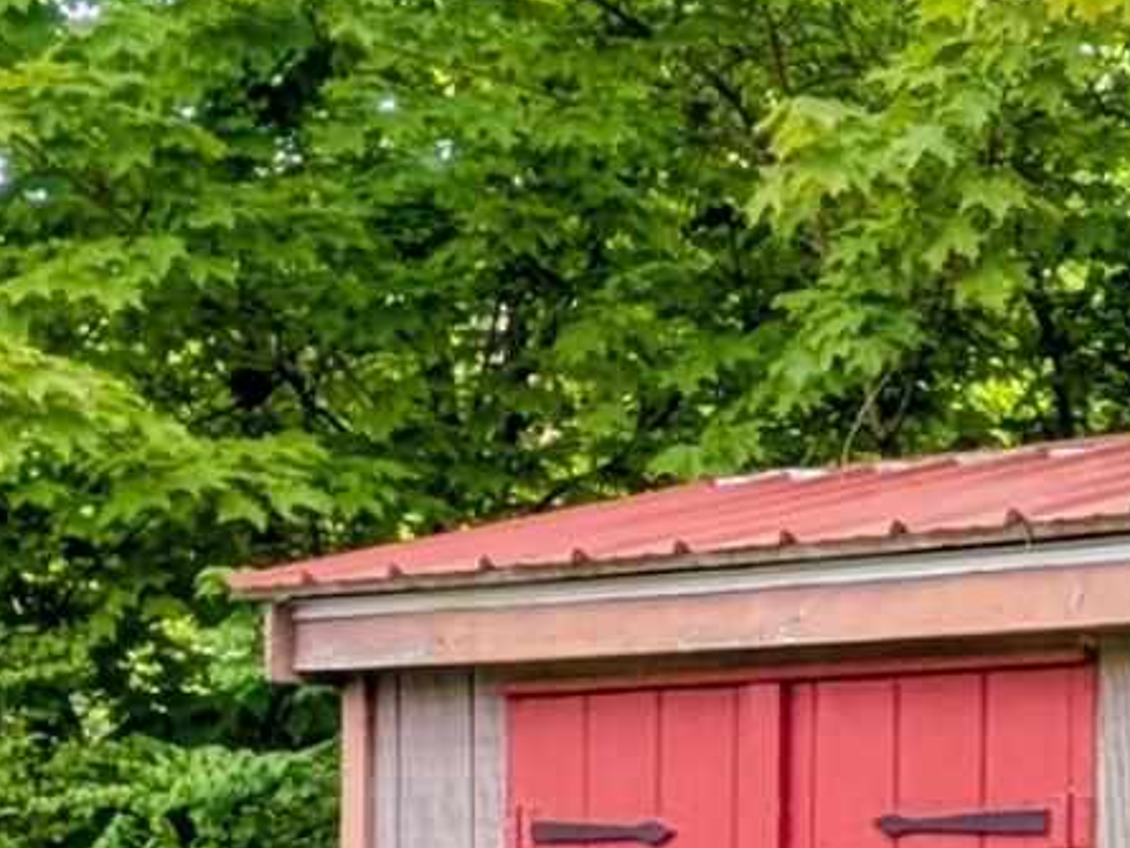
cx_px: 1897
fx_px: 2253
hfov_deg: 21.3
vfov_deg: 19.6
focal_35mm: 69
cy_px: 1102
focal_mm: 2.02
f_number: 1.7
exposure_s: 1/1427
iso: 52
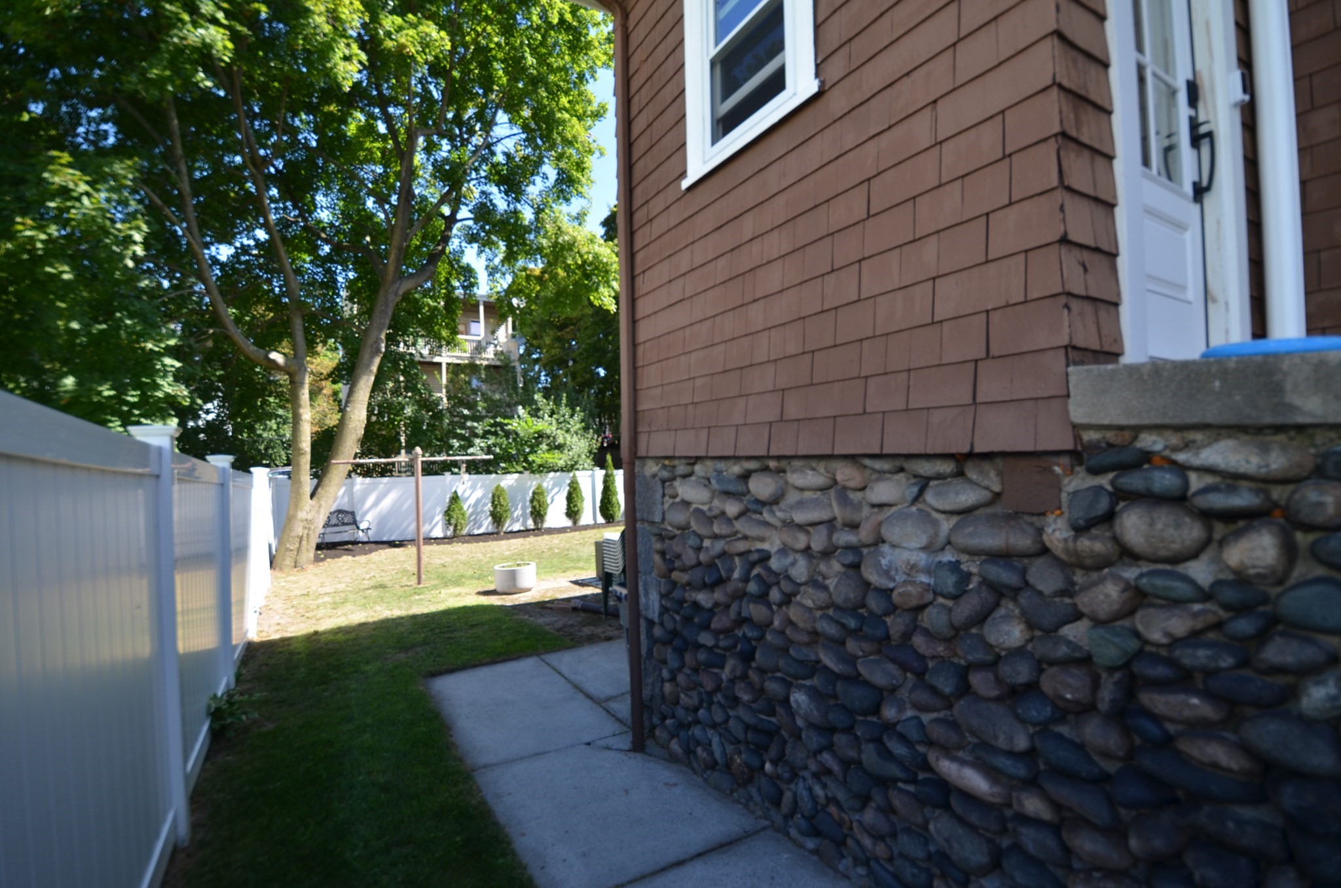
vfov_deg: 77.1
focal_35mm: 15
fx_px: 558
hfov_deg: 100.5
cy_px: 444
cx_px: 670
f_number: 4
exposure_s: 1/200
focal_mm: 10
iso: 100
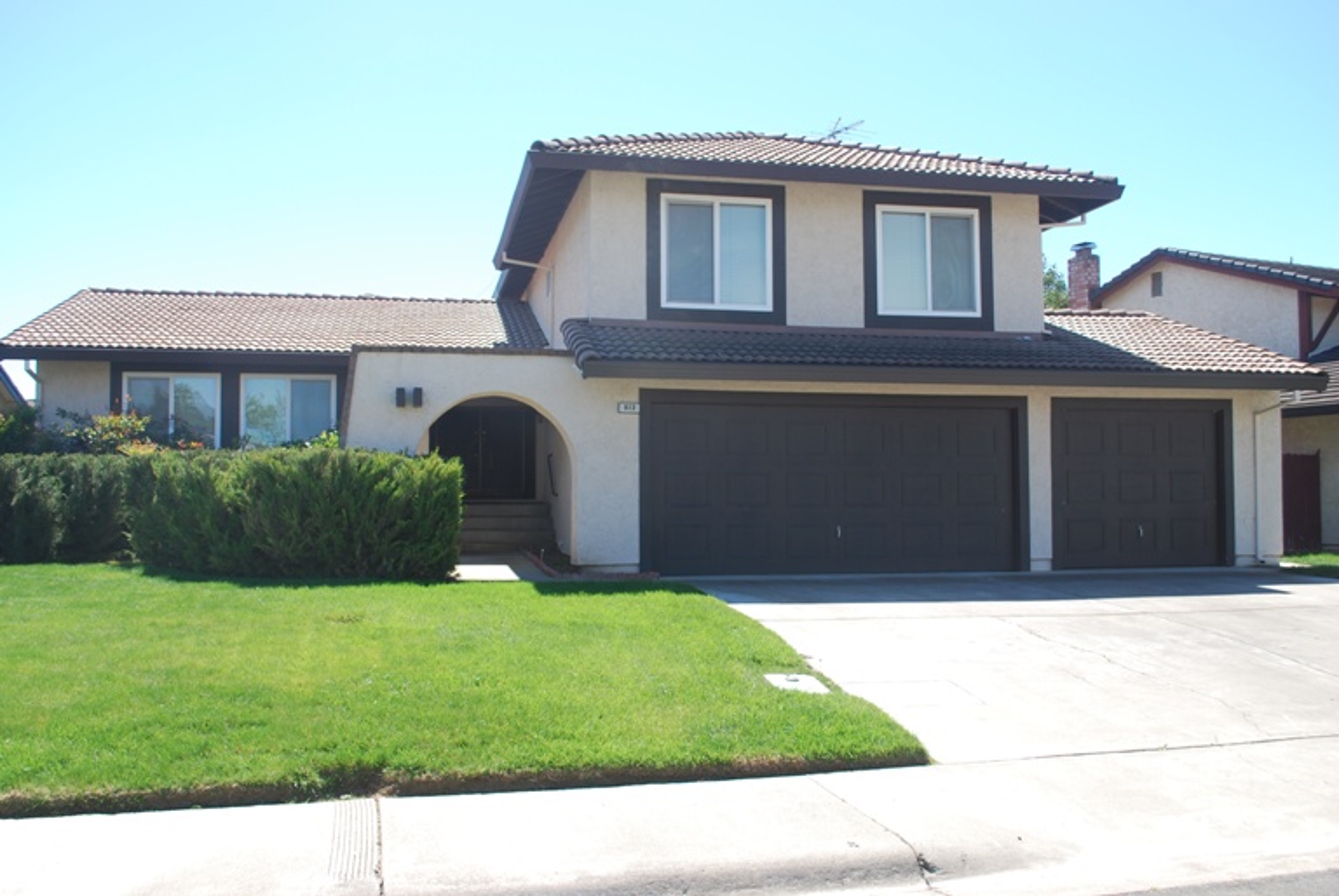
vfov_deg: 40.1
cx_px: 670
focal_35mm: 33
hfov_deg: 57.2
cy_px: 448
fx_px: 1229
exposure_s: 1/160
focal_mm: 22
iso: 100
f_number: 6.3
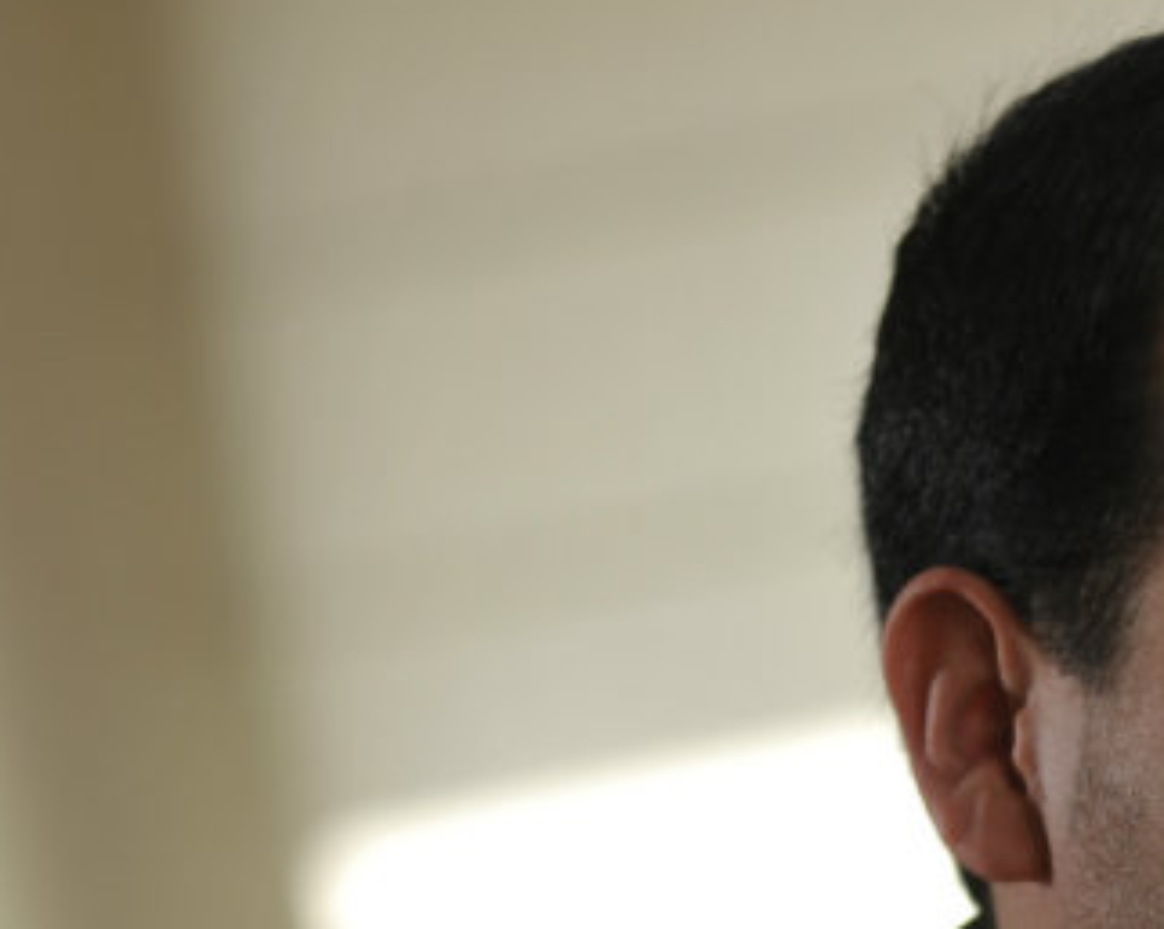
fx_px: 12150
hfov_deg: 5.4
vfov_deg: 4.4
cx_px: 1645
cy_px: 996
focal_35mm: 353
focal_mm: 82
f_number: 2.8
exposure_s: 1/320
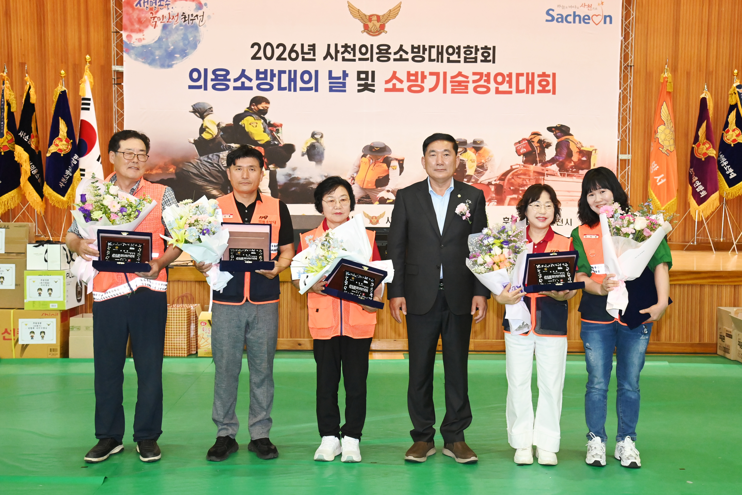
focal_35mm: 46
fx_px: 948
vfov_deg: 29.2
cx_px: 371
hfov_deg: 42.7
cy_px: 248
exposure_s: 1/200
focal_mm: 46
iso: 8000
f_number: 6.3
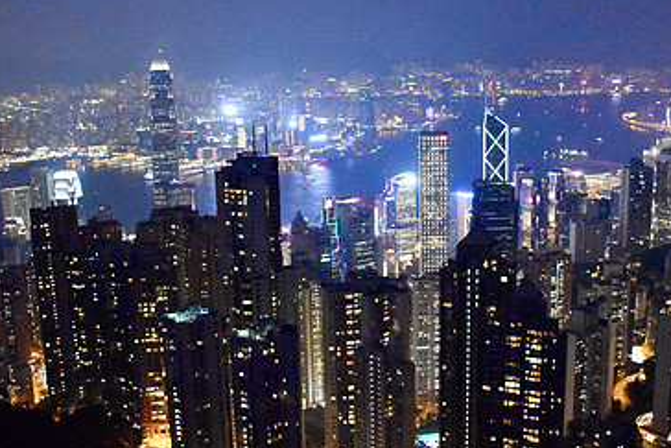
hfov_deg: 45.4
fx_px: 802
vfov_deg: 31.2
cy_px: 222
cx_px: 369
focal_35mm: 43
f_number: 3.5
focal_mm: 18
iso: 12800
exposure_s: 1/60
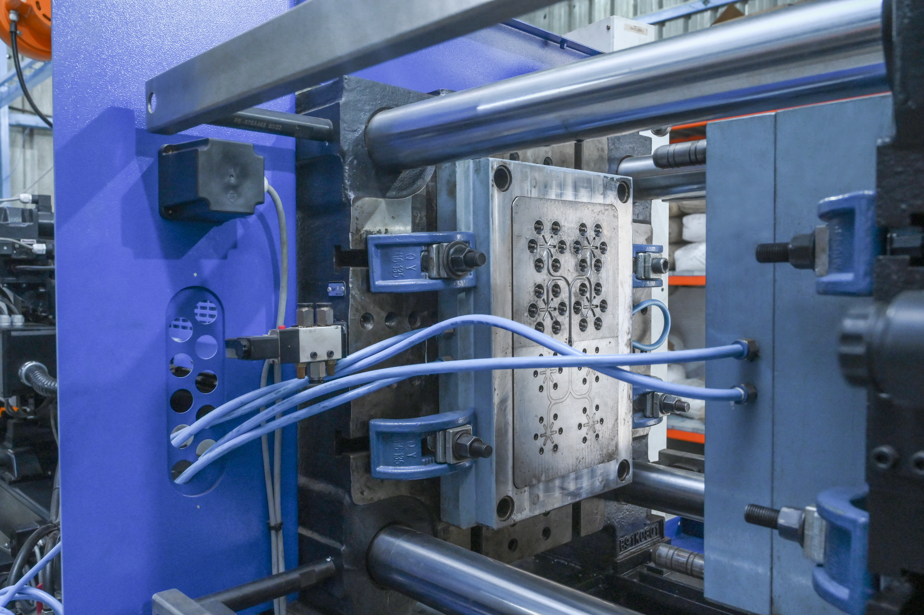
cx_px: 462
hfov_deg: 62.0
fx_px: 769
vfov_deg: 43.6
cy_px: 308
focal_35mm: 30
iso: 4500
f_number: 6.7
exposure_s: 1/125
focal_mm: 30
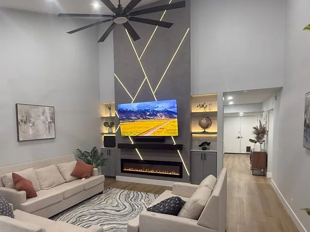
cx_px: 116
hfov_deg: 70.4
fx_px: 215
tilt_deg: -2.8
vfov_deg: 56.4
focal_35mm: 24
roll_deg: +1.5
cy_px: 140
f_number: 2.2
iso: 320
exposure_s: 1/72
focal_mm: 2.22
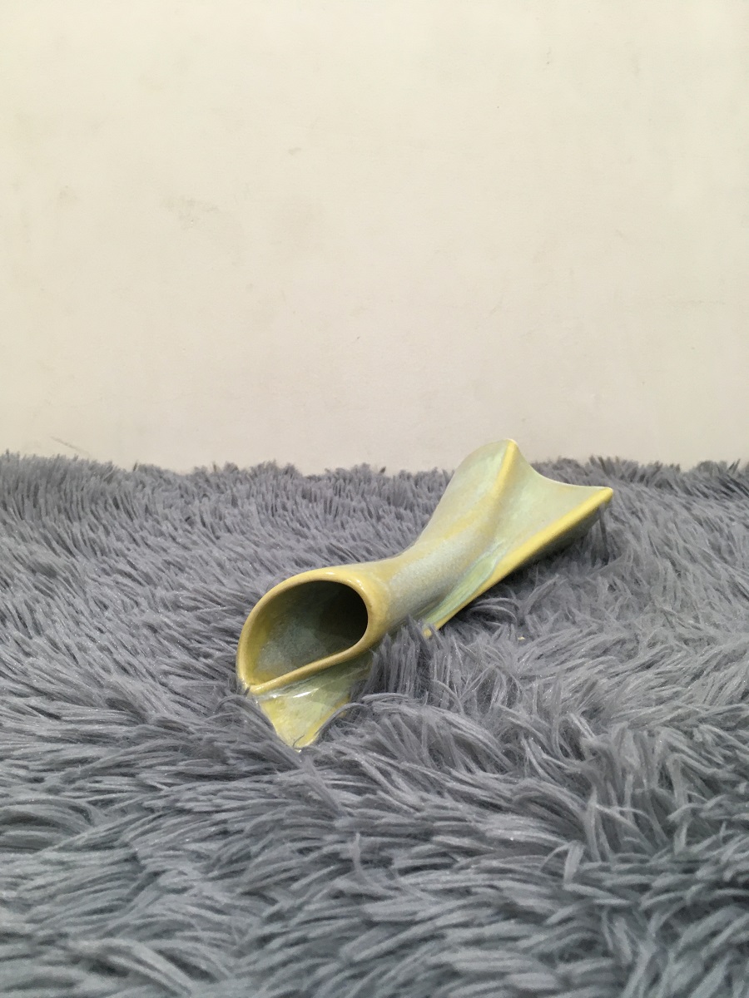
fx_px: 837
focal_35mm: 29
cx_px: 374
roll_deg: -0.1
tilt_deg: -12.8
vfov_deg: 61.7
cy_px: 499
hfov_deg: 48.2
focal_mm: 4.15
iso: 100
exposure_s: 1/33
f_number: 2.2
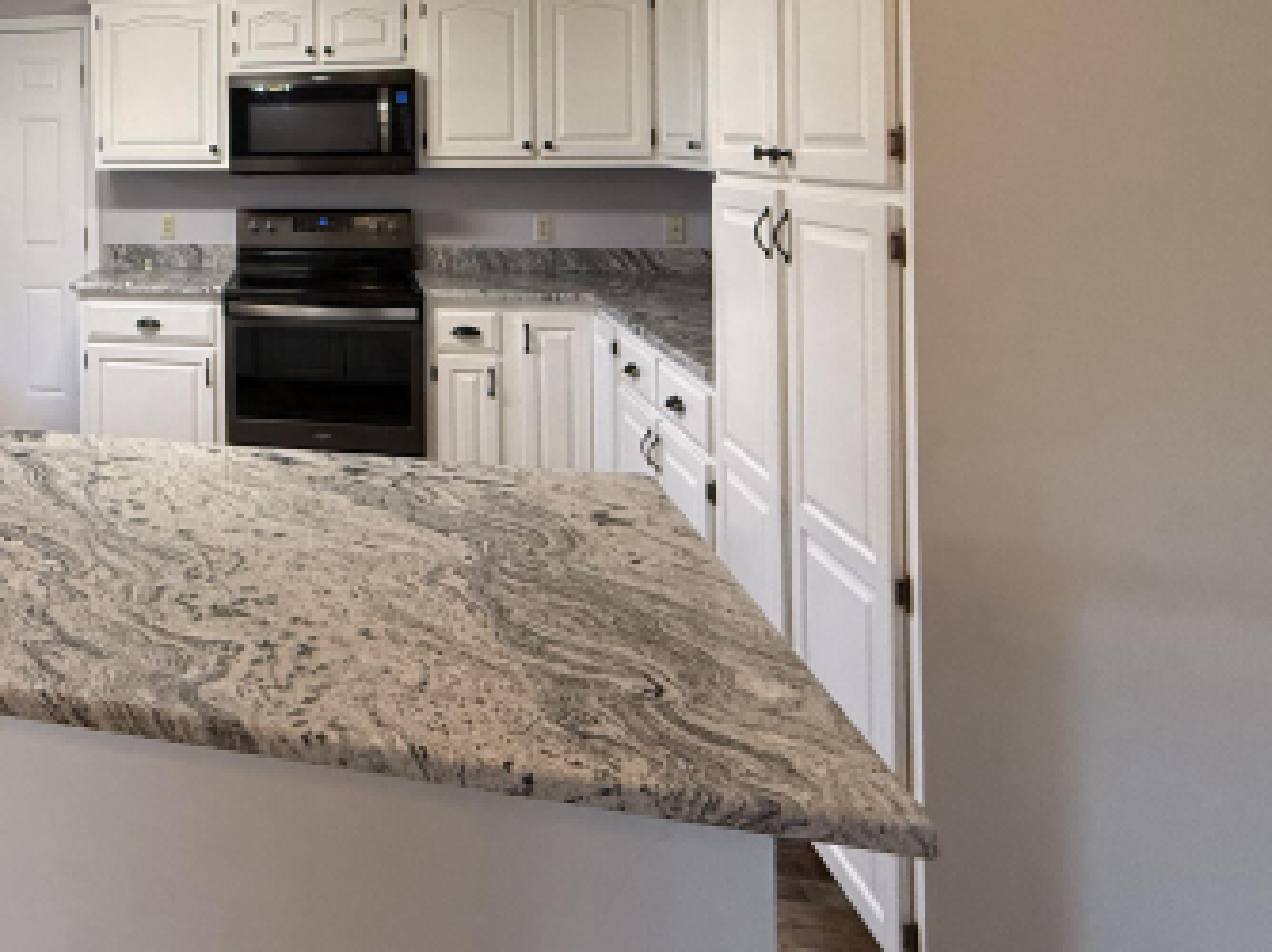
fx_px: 1028
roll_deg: +1.0
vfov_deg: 45.9
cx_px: 74
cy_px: 133
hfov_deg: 53.5
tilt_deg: +0.8
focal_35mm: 28
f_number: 2.2
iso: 320
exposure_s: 1/120
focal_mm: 2.22
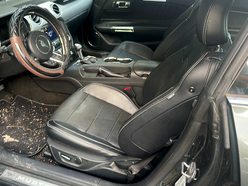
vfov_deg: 54.9
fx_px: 179
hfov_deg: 69.4
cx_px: 124
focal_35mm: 25
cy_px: 93
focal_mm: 6.86
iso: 125
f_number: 1.78
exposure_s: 1/40
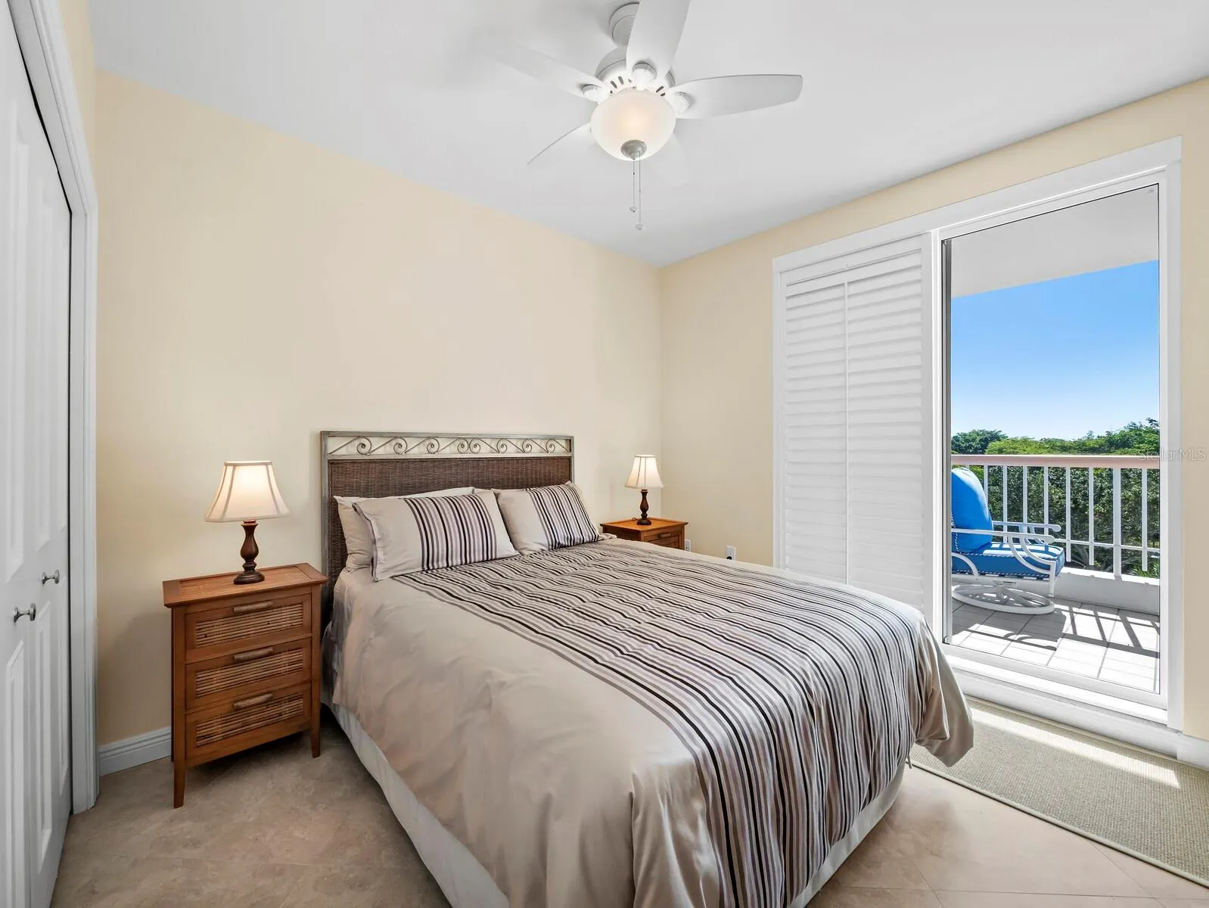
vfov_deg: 85.7
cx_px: 604
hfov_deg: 102.0
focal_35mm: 14
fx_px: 489
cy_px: 454
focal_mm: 7
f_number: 7.1
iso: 400
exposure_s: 1/30
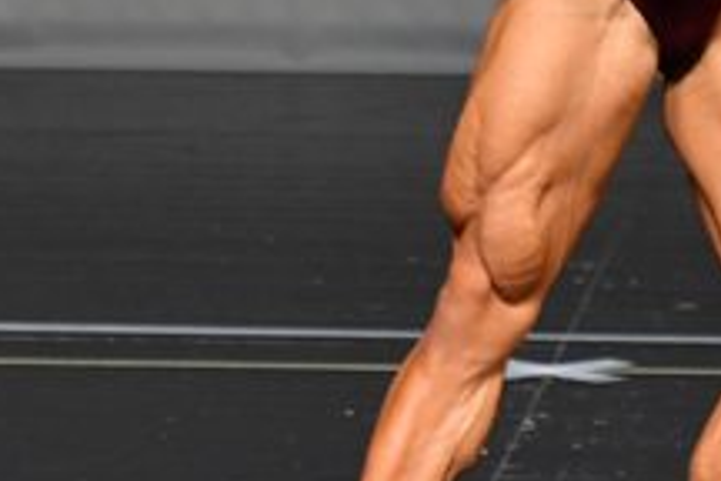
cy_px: 23
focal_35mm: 1347
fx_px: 26975
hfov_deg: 1.5
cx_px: 686
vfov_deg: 1.0
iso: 2500
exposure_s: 1/400
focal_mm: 250
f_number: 5.6
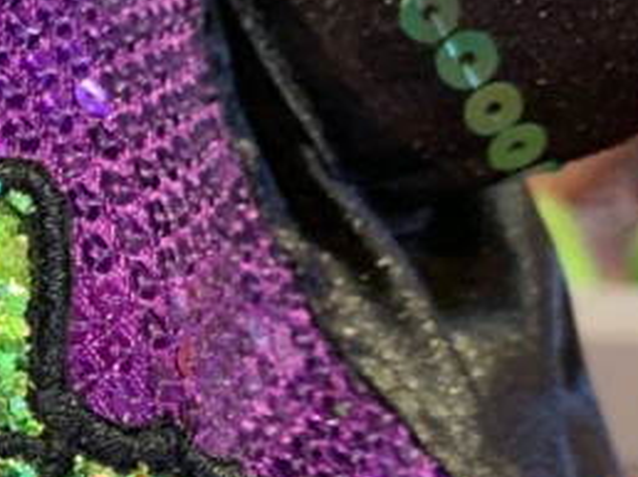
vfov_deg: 11.9
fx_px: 2228
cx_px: -453
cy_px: 638
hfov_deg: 14.6
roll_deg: +3.2
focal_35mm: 121
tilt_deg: -19.1
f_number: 1.8
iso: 400
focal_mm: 4.25
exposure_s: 1/40
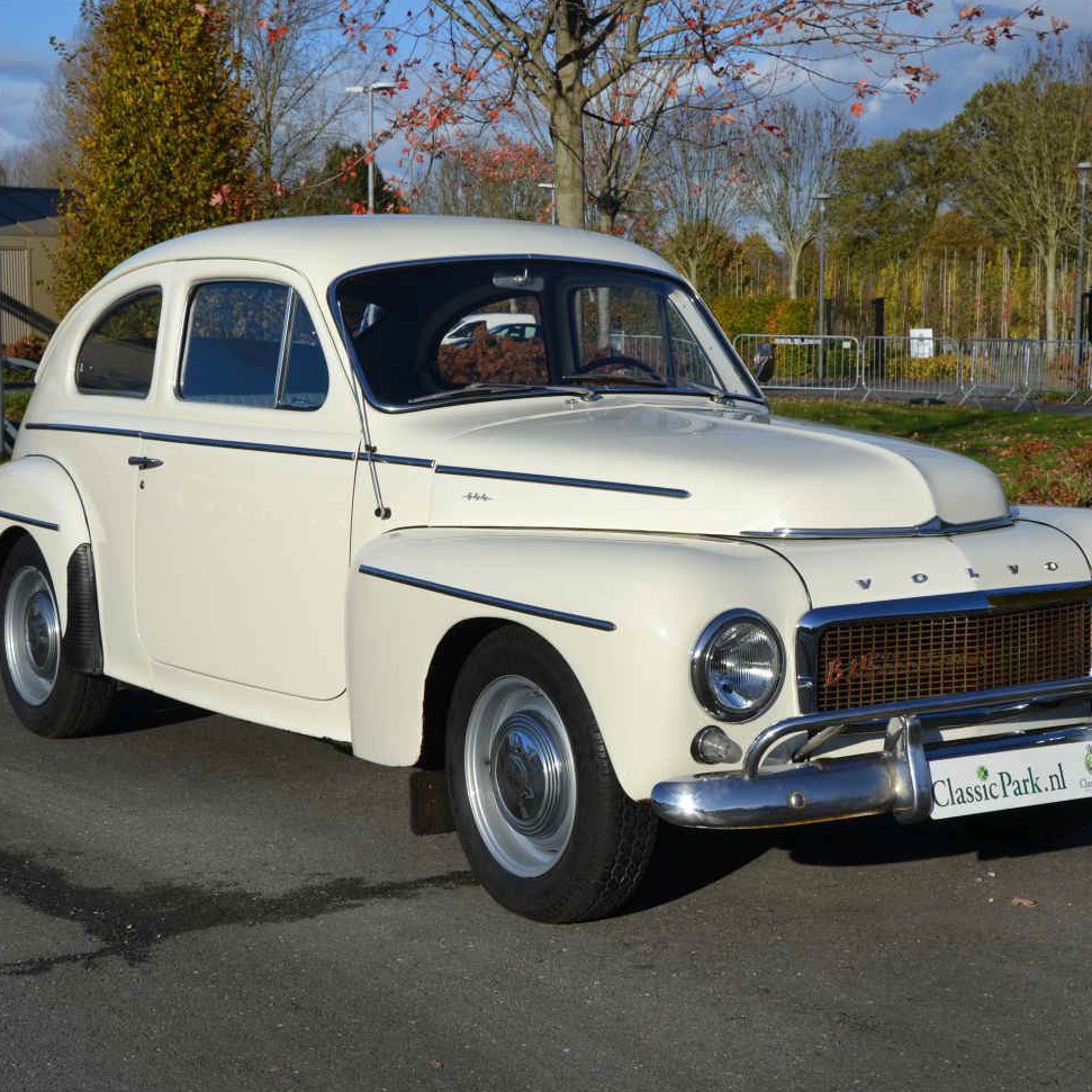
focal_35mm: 63
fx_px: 2248
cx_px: 559
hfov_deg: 27.3
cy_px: 551
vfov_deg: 27.3
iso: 100
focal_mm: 32
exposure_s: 1/320
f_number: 9
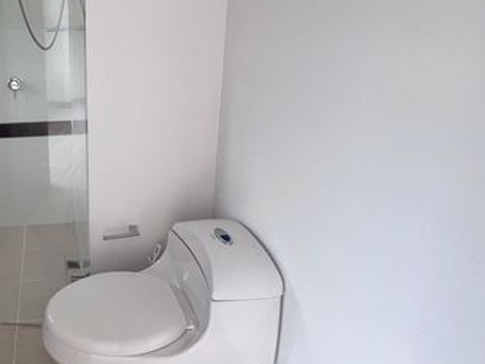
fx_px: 364
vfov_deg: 52.0
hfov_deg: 60.6
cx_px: 82
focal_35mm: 26
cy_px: 118
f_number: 1.8
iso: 100
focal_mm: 1.57
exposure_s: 1/99
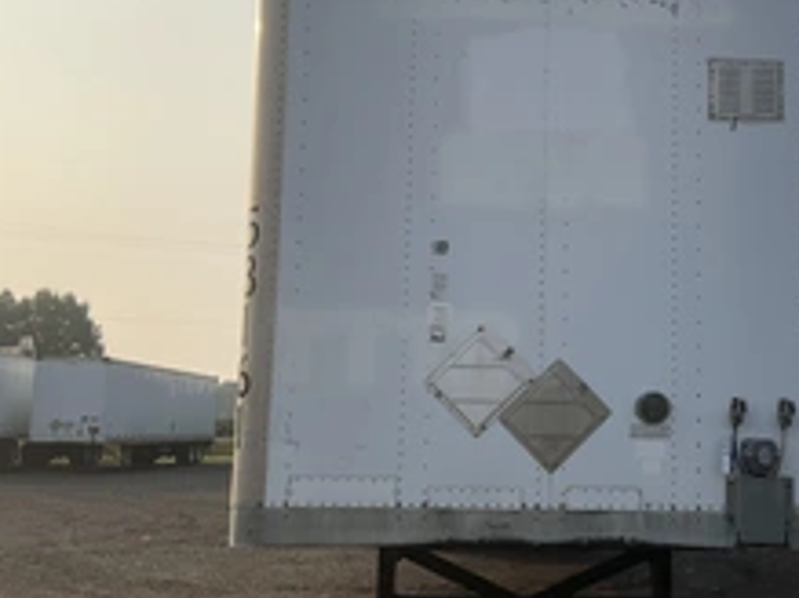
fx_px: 1223
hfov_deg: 35.7
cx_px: 558
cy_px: 273
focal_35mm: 53
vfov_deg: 27.5
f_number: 1.8
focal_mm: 3
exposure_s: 1/2667
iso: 25
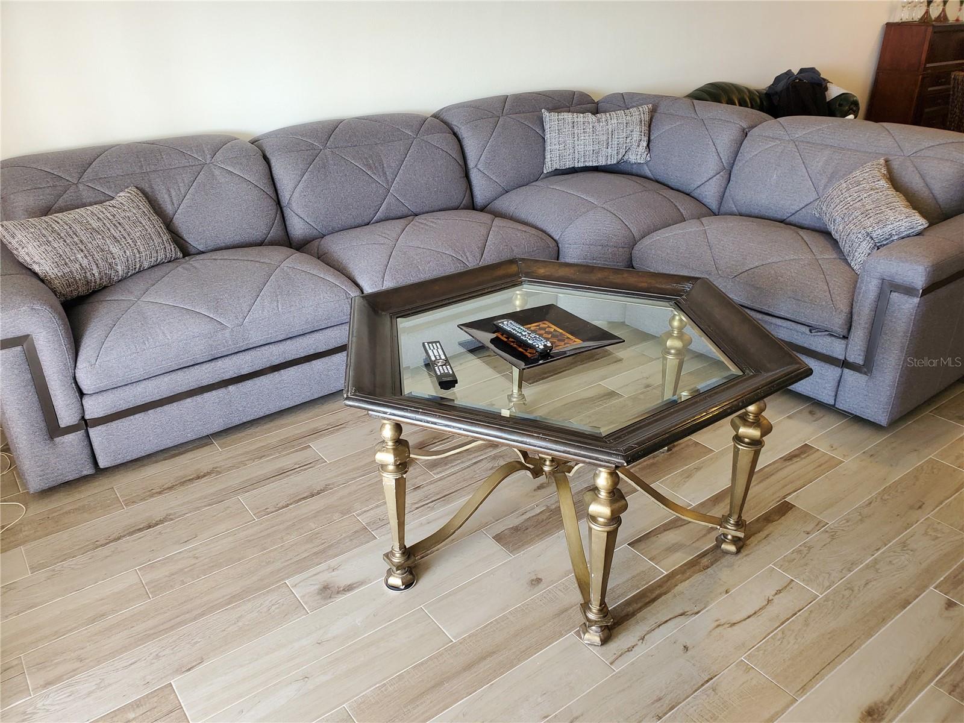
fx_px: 724
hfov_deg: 67.3
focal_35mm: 26
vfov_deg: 53.1
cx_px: 482
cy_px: 362
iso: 160
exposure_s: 1/59
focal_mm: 4.3
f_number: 2.4
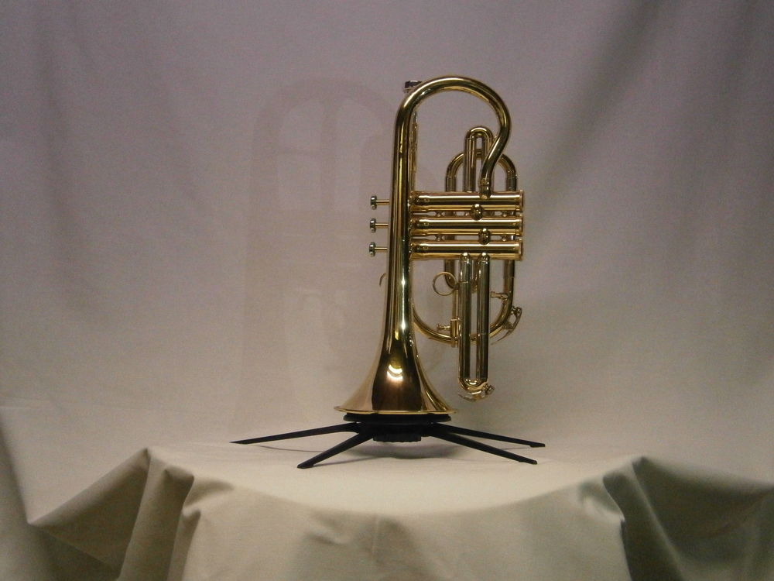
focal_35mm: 47
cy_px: 290
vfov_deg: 30.9
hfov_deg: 40.4
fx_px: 1051
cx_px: 387
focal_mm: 8.3
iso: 800
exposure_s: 1/80
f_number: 3.4
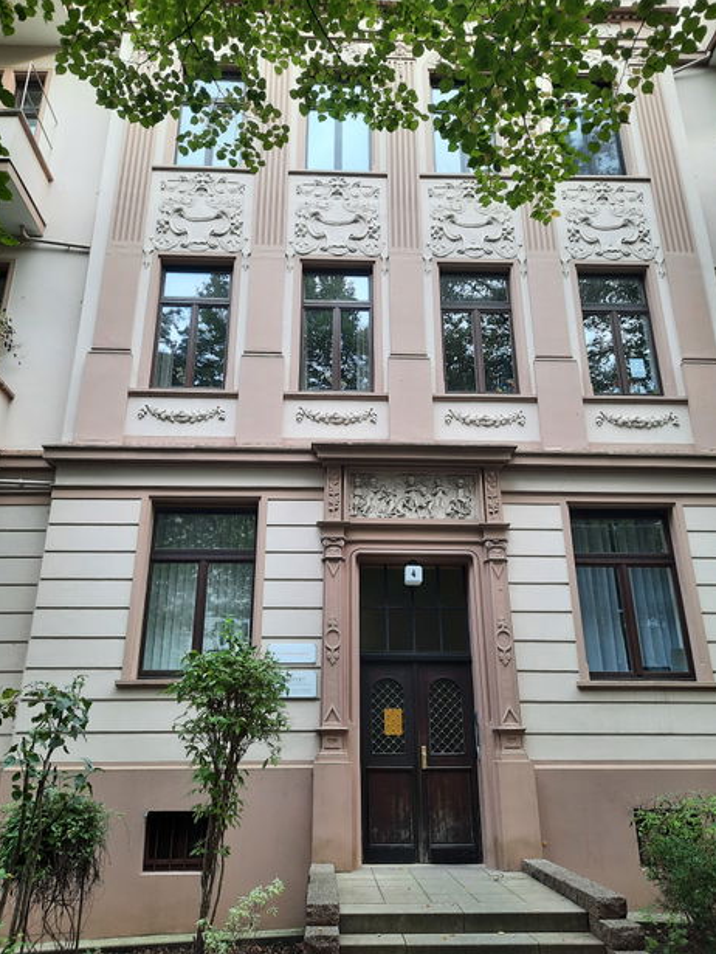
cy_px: 470
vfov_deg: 67.3
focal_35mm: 26
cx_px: 366
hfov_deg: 53.1
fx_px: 716
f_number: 2
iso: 40
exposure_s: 1/60
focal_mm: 4.6
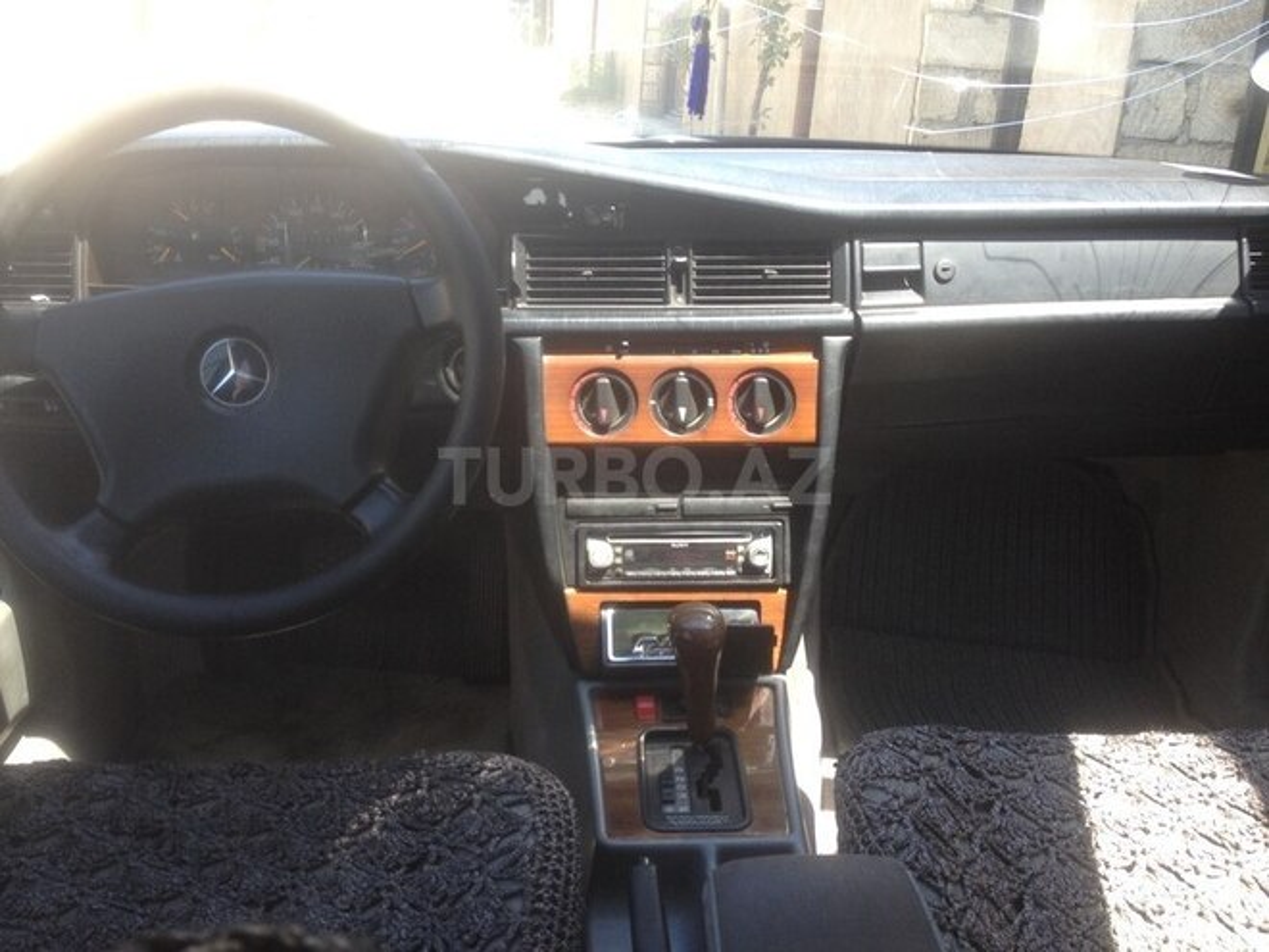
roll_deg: -6.1
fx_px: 1283
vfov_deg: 40.7
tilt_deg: -21.4
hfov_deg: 52.6
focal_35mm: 35
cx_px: 634
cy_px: 476
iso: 50
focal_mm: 4.28
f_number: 2.4
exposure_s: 1/140
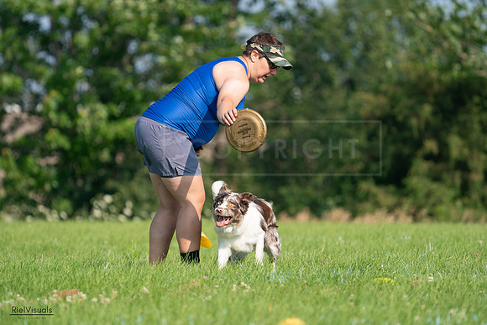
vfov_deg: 3.9
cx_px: 244
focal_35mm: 350
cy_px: 162
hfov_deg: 5.9
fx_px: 4736
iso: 1000
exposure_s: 1/4000
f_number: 6.3
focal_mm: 350
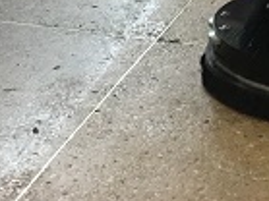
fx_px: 1297
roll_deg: -1.9
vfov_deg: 8.6
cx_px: 323
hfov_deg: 11.6
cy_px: -110
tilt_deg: -16.0
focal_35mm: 167
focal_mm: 4.15
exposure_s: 1/10
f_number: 2.2
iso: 100
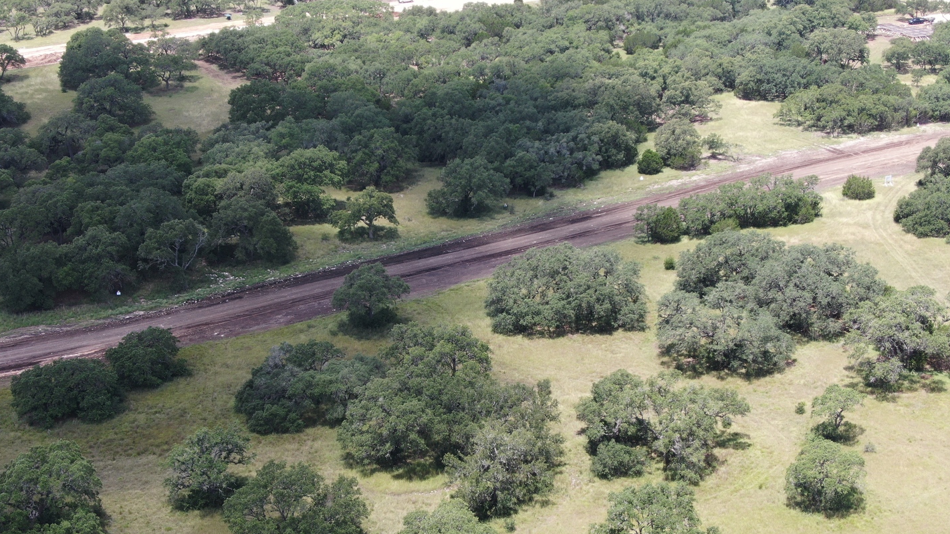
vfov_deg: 22.6
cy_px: 295
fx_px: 1335
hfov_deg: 39.2
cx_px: 474
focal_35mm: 53
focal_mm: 8.6
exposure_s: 1/240
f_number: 3.8
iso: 100
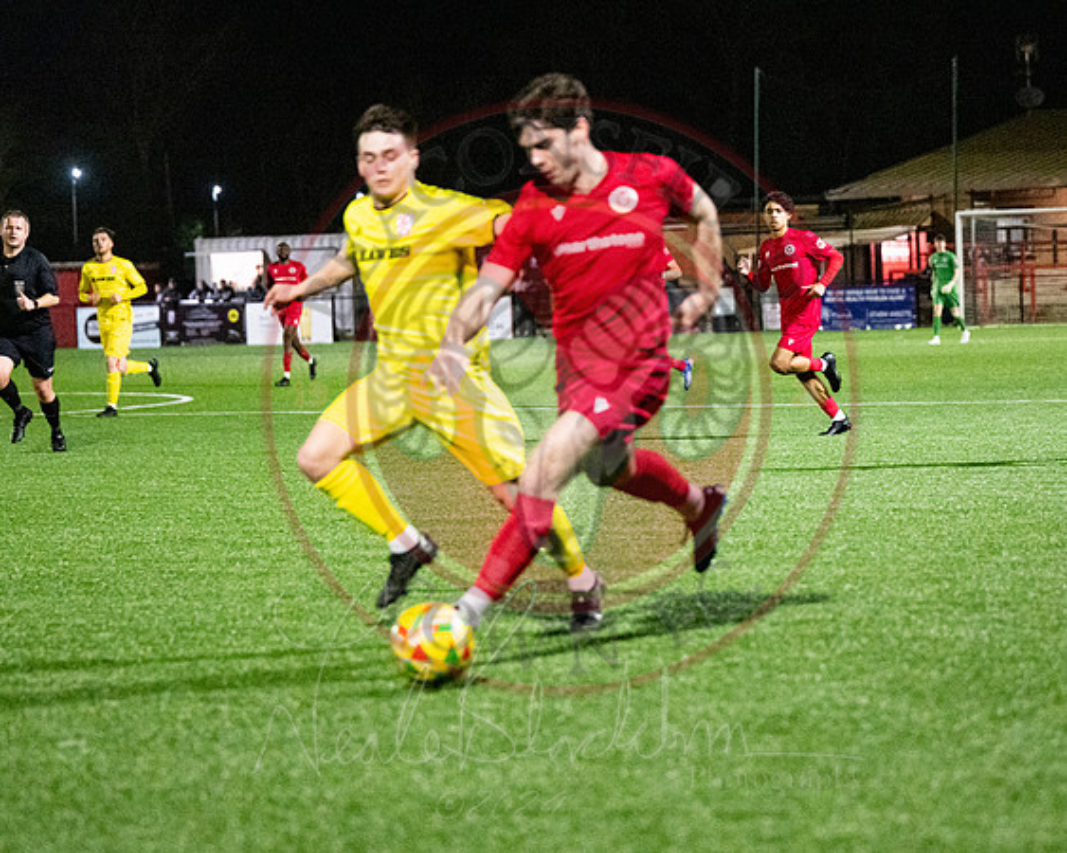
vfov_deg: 11.6
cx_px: 723
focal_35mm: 133
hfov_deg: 14.4
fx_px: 4204
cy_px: 443
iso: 8000
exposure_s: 1/1000
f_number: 2.8
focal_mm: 92
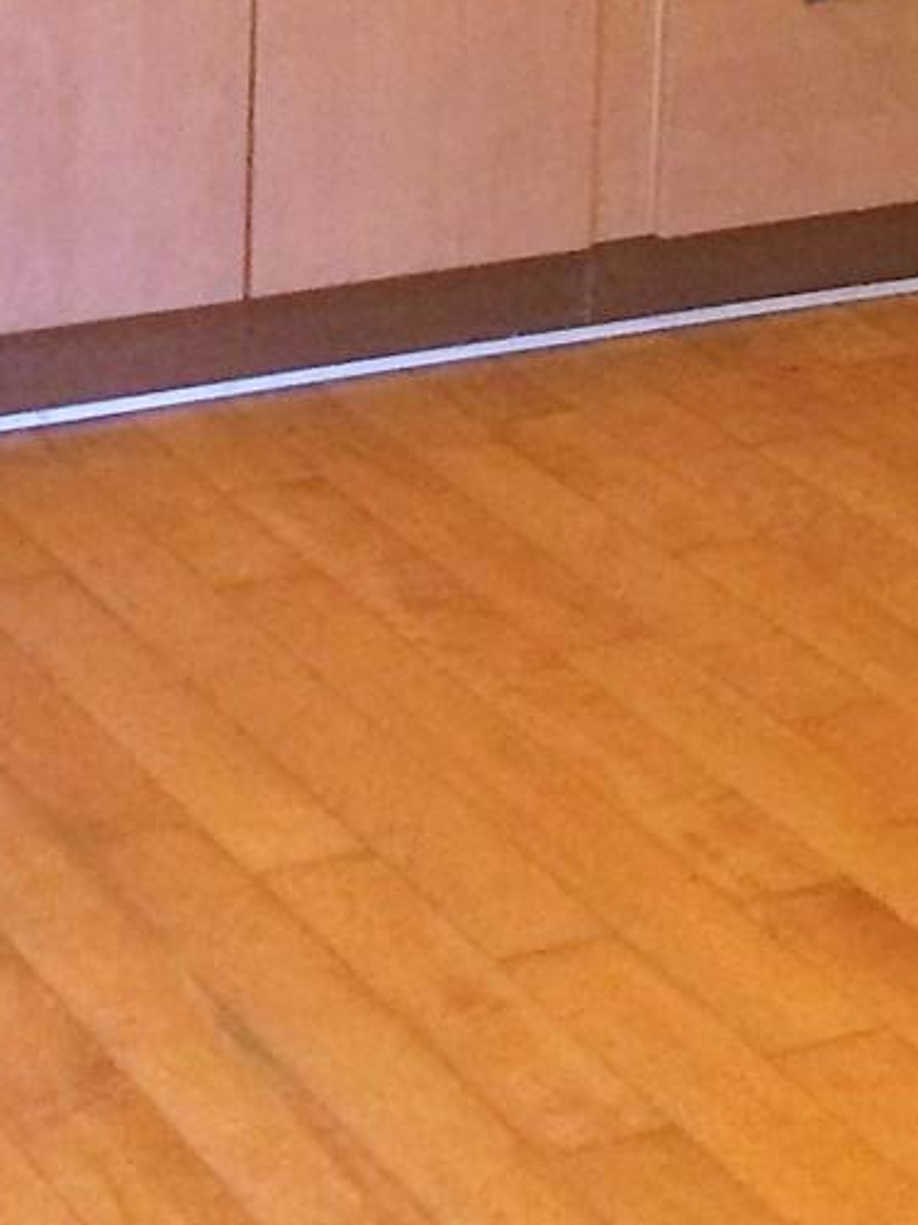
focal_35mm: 118
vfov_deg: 15.6
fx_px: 4174
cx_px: 370
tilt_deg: -8.1
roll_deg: -1.2
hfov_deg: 12.5
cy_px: -532
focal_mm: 4.15
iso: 250
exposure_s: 1/30
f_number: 2.2
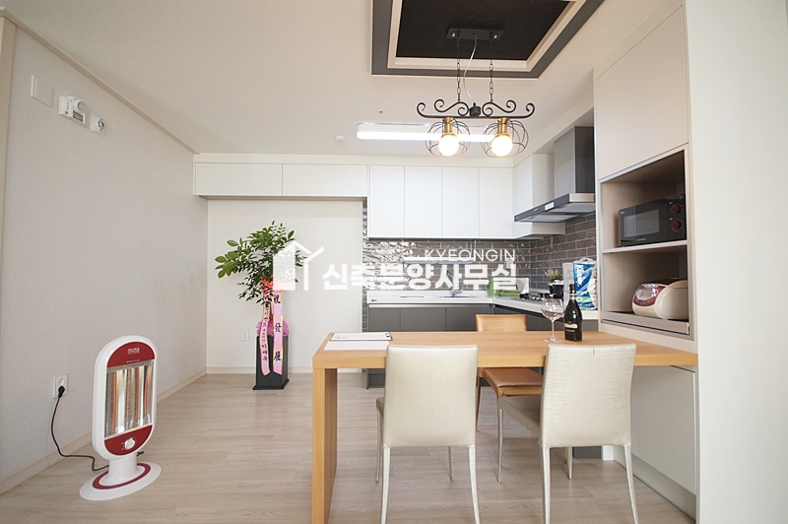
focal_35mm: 15
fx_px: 328
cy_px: 262
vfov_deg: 77.2
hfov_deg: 100.4
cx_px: 394
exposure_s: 1/160
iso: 800
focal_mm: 10
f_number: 4
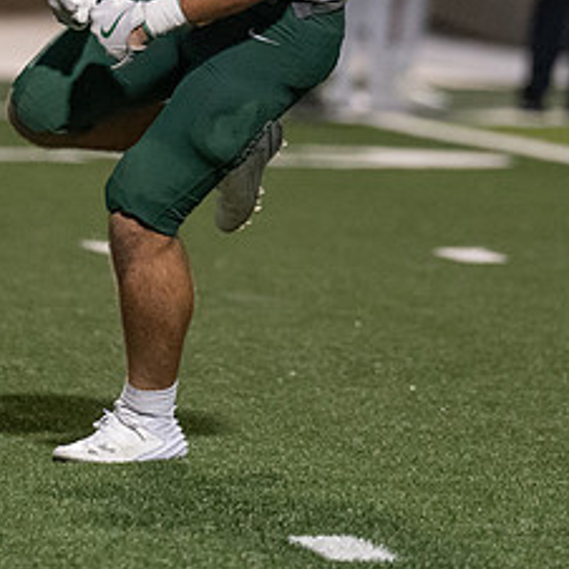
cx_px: 210
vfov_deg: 2.5
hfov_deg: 2.5
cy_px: -183
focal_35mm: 705
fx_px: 13111
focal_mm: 200
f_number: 2.8
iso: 4000
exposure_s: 1/1000
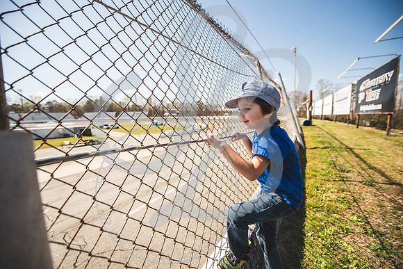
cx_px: 202
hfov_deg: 104.2
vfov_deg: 81.2
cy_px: 134
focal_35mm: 14
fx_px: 157
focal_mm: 14
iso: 100
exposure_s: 1/1600
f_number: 2.8
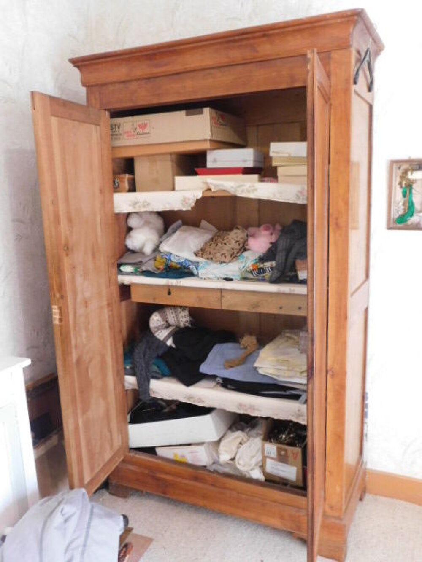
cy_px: 281
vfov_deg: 60.0
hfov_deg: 46.8
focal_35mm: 30
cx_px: 211
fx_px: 488
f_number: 3.2
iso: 400
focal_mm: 5.3
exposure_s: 1/20
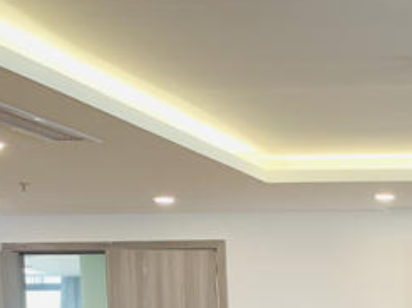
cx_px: 631
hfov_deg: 18.8
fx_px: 1082
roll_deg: +0.5
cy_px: 448
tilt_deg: -4.3
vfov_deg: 15.1
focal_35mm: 91
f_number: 1.8
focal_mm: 4.25
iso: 64
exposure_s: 1/50
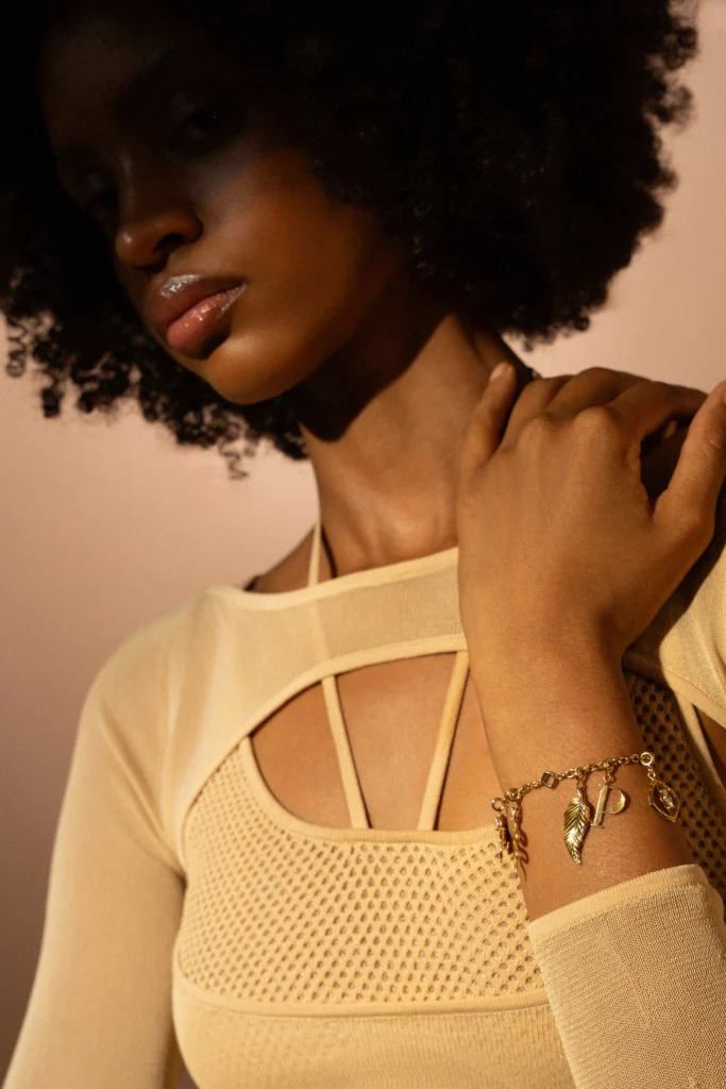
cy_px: 544
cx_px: 363
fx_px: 2117
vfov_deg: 28.8
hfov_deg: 19.5
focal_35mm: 70
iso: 100
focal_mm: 70
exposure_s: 1/160
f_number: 7.1
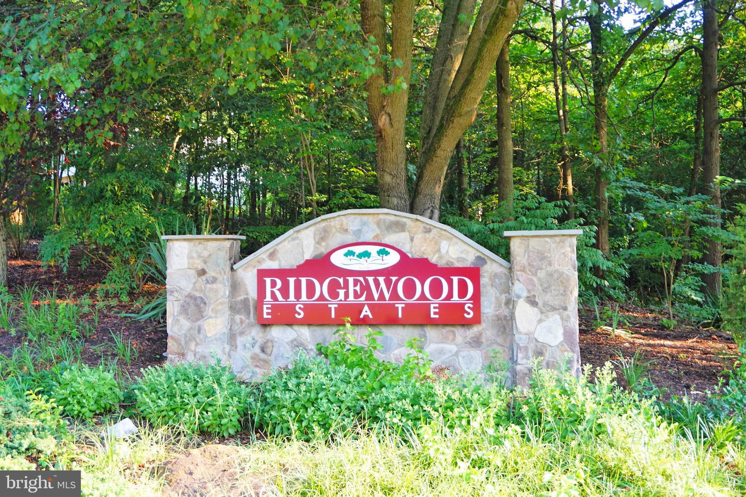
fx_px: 808
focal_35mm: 39
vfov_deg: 34.2
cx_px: 373
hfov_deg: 49.6
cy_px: 248
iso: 160
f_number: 4.5
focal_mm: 26
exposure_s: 1/60
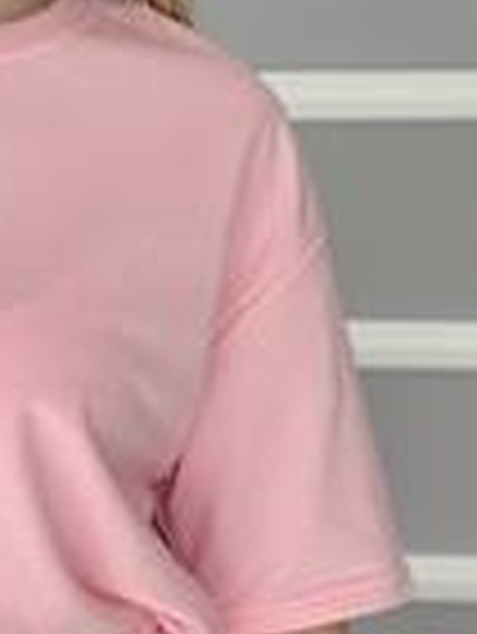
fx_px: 3247
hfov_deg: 8.3
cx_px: -45
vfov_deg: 11.1
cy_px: 508
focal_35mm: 177
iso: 125
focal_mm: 6.86
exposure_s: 1/172
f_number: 1.78
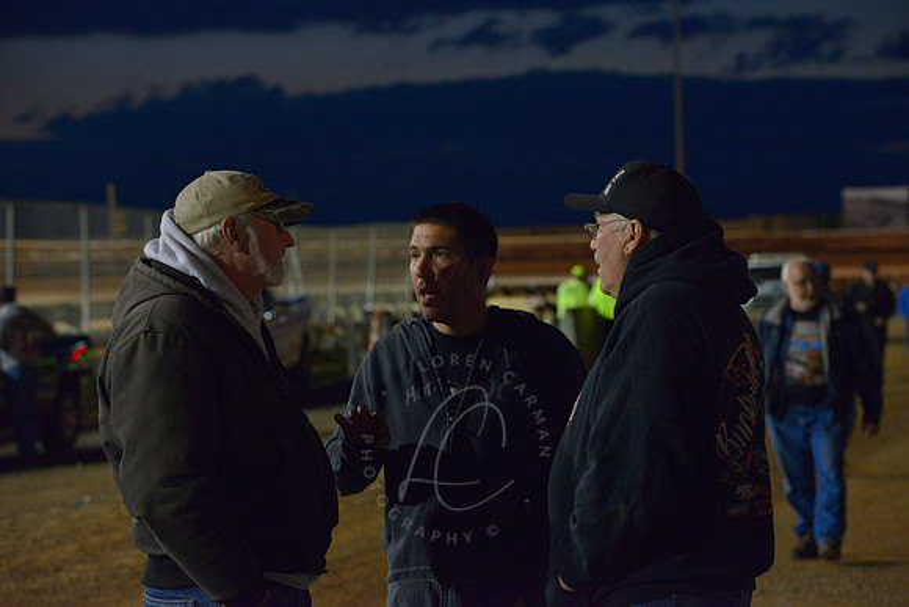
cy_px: 304
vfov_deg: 11.8
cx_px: 454
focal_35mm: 116
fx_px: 2930
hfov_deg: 17.6
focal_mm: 116
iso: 5000
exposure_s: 1/250
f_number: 5
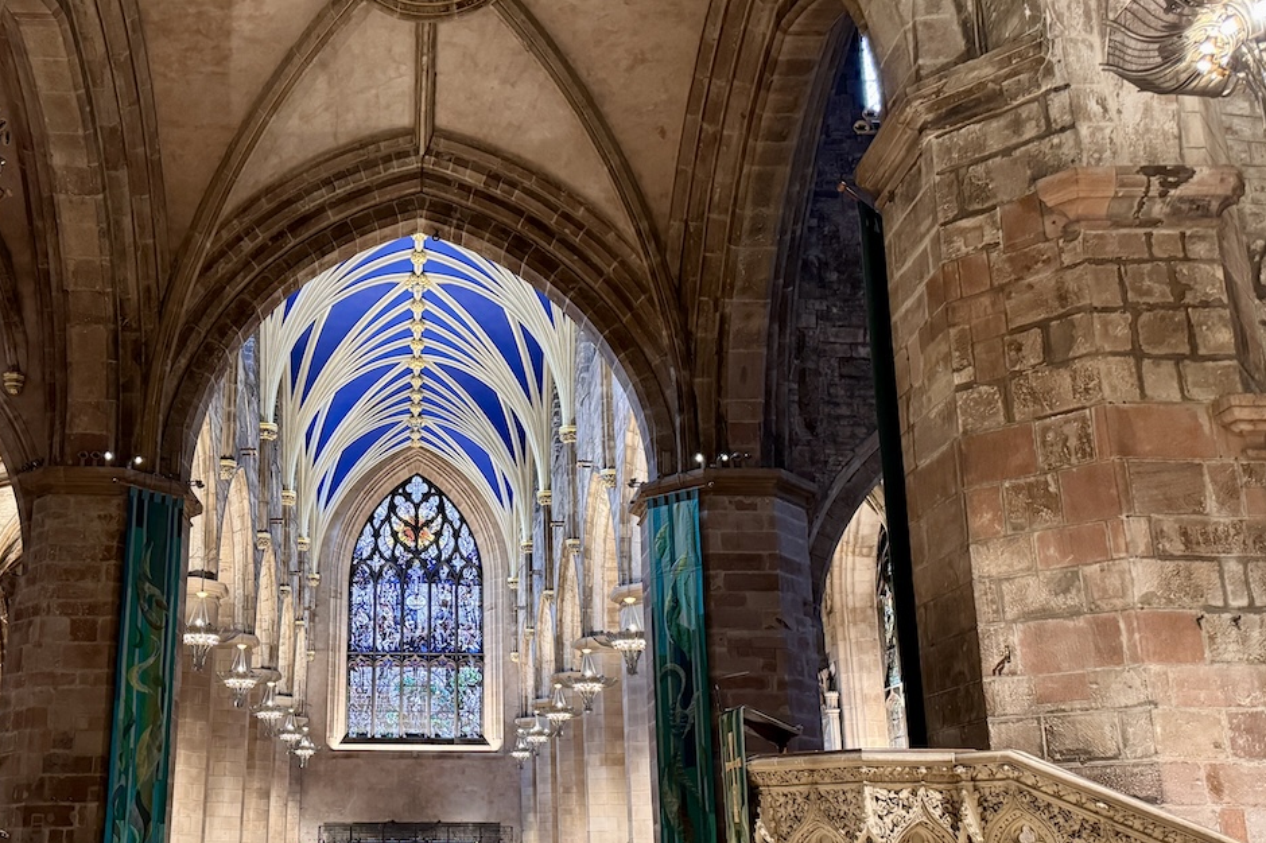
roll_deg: -0.3
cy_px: 559
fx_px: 1195
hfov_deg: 54.9
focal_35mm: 34
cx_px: 443
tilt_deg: +14.7
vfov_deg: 38.4
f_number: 1.78
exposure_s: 1/50
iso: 640
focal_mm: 6.86
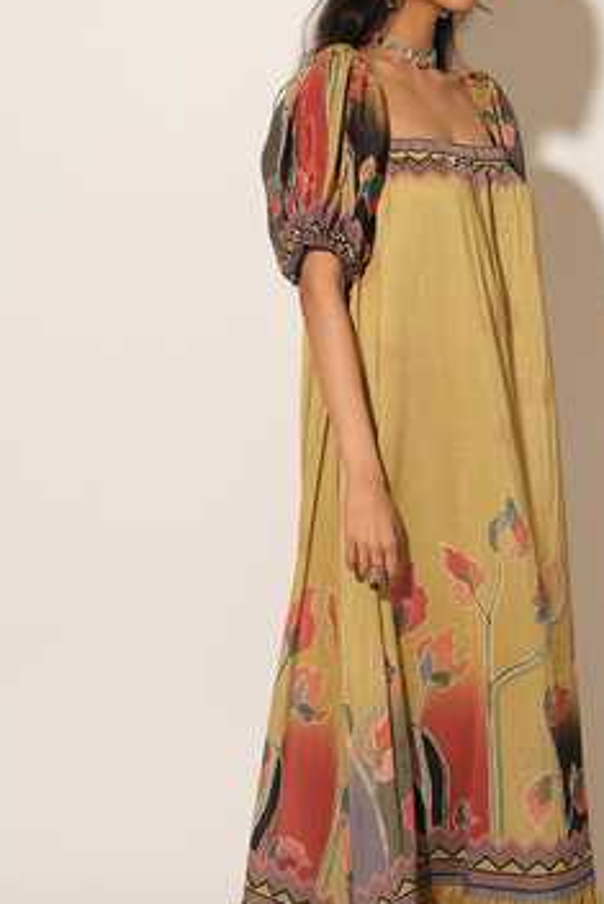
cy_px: 476
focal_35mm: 76
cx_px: 429
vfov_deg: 26.6
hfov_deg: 17.9
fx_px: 1911
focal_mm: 34.2
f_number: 5
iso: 160
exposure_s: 1/160
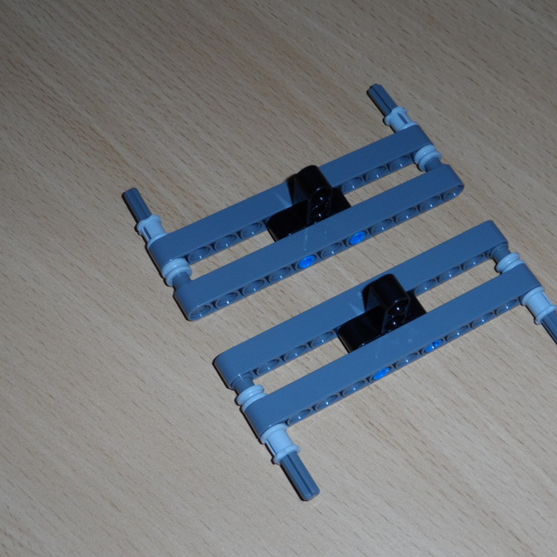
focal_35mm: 63
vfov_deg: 27.3
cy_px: 277
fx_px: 1147
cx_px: 321
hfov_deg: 27.3
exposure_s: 1/45
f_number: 4
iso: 100
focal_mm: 8.7
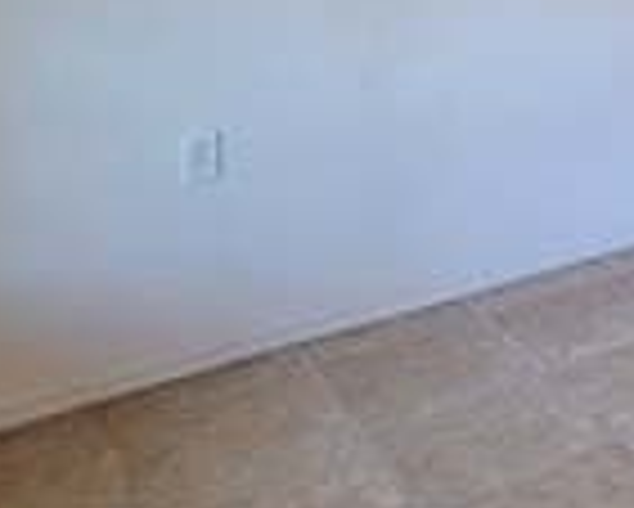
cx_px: 960
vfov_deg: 21.8
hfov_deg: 24.3
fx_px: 1127
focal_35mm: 60
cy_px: -225
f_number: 2.2
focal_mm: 1.74
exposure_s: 1/40
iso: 160
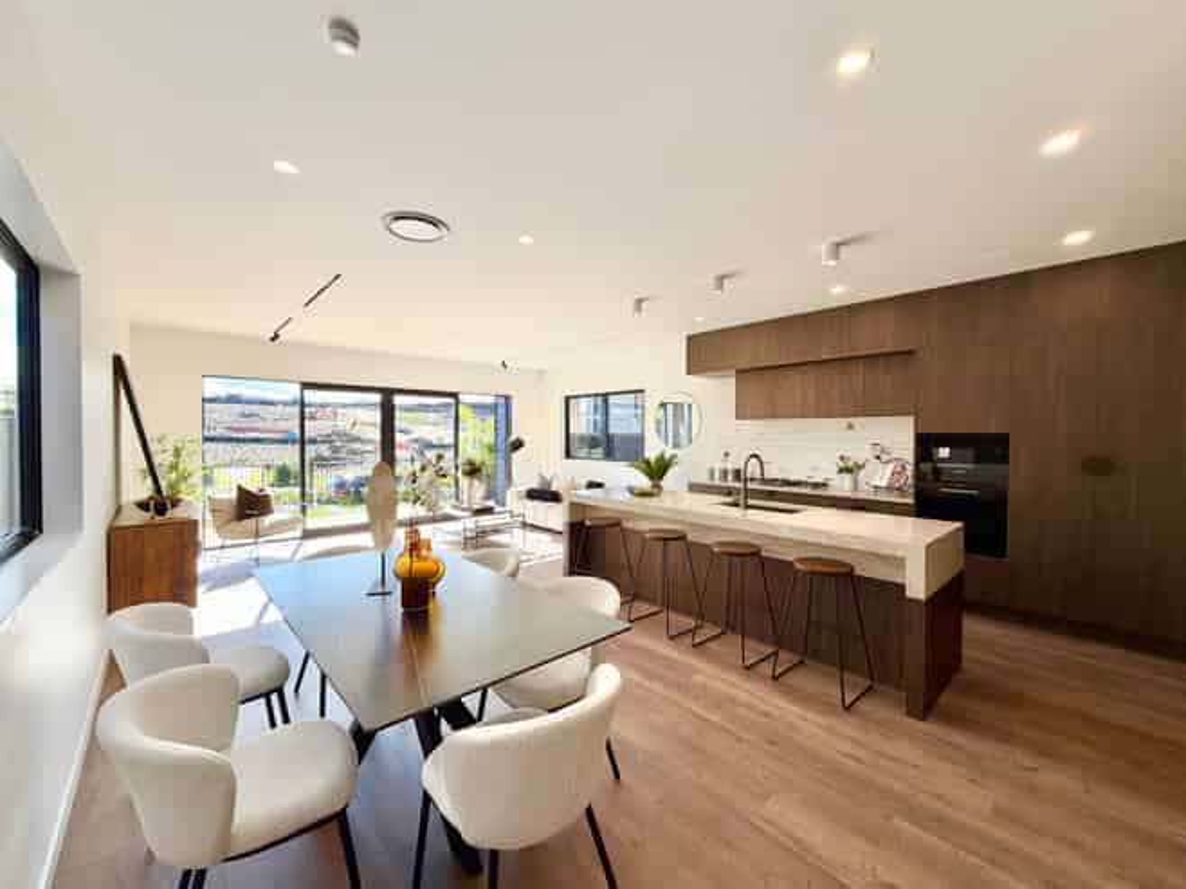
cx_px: 593
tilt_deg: -1.2
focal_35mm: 14
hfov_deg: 102.1
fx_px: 479
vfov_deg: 85.6
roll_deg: +0.0
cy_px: 444
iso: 40
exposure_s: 1/254
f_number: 2.2
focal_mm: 2.22
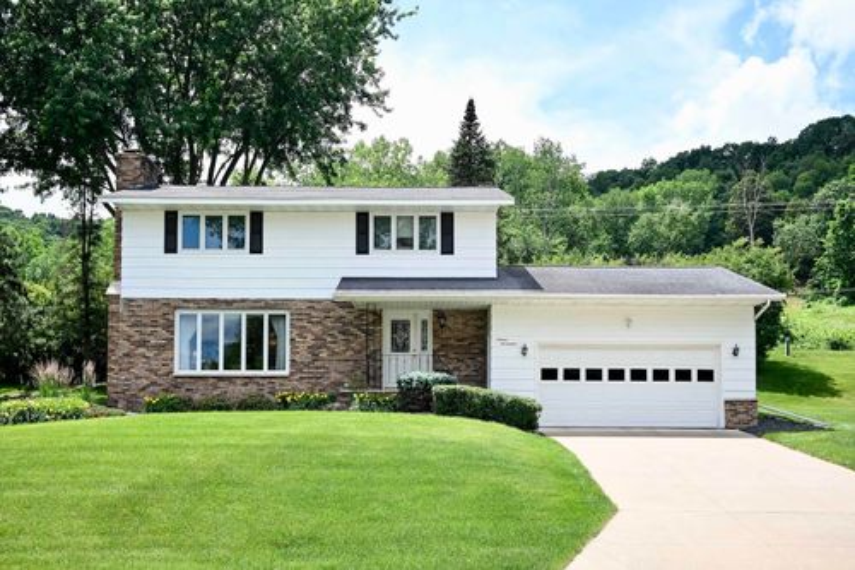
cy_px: 285
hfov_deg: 59.5
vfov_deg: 41.7
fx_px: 748
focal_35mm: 32
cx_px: 428
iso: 100
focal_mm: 31.5
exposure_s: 1/200
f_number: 7.1
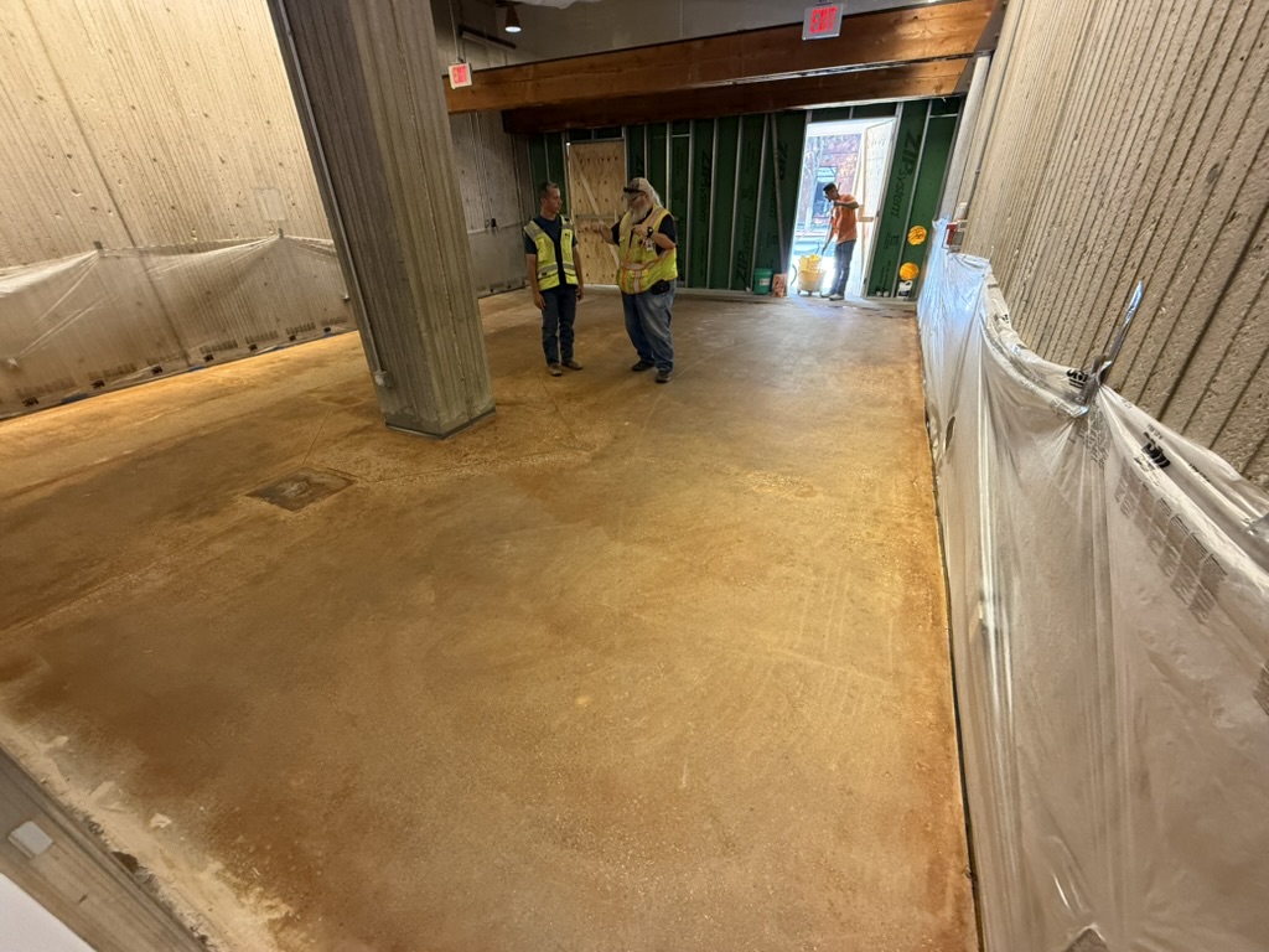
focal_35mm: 14
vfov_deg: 85.7
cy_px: 476
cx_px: 634
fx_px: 513
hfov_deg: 102.1
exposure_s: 1/60
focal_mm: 2.22
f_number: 2.2
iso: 400
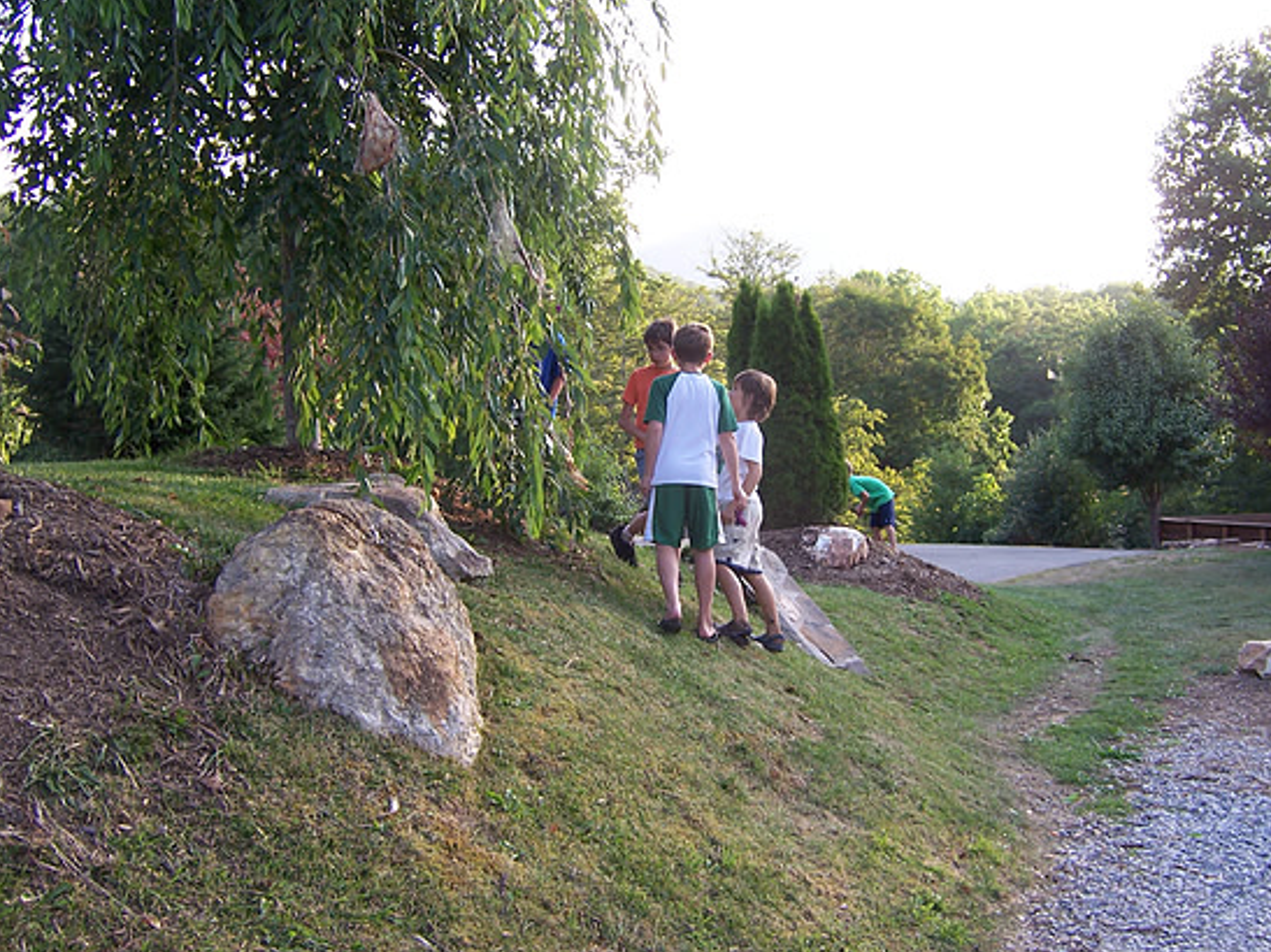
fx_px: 1285
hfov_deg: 52.6
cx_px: 630
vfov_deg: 40.7
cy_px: 477
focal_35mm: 35
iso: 80
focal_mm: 5.5
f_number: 3.4
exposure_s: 1/60
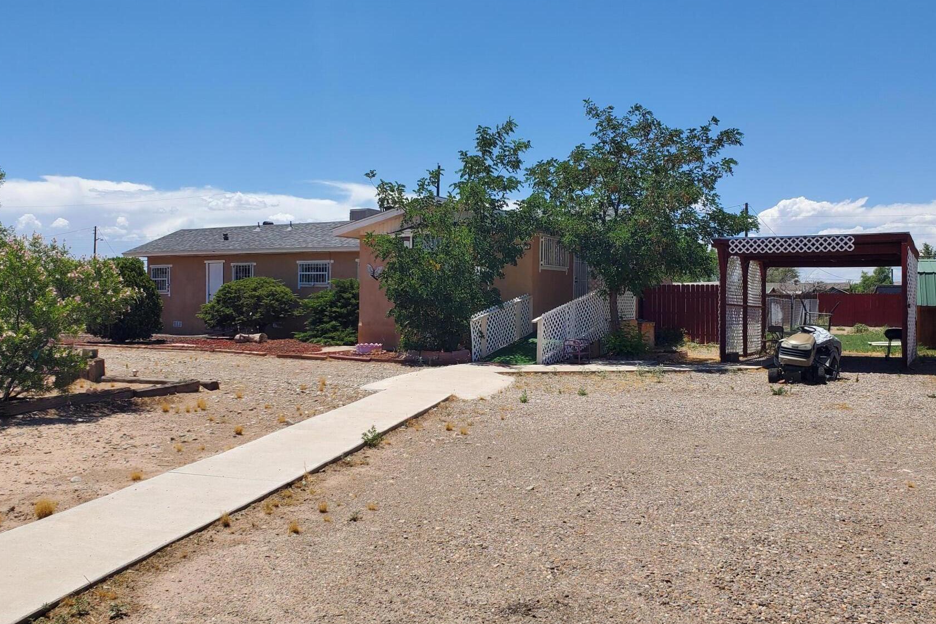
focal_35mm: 32
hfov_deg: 58.6
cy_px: 292
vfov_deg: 41.1
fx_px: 832
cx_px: 423
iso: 50
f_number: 2.4
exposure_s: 1/2128
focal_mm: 4.3
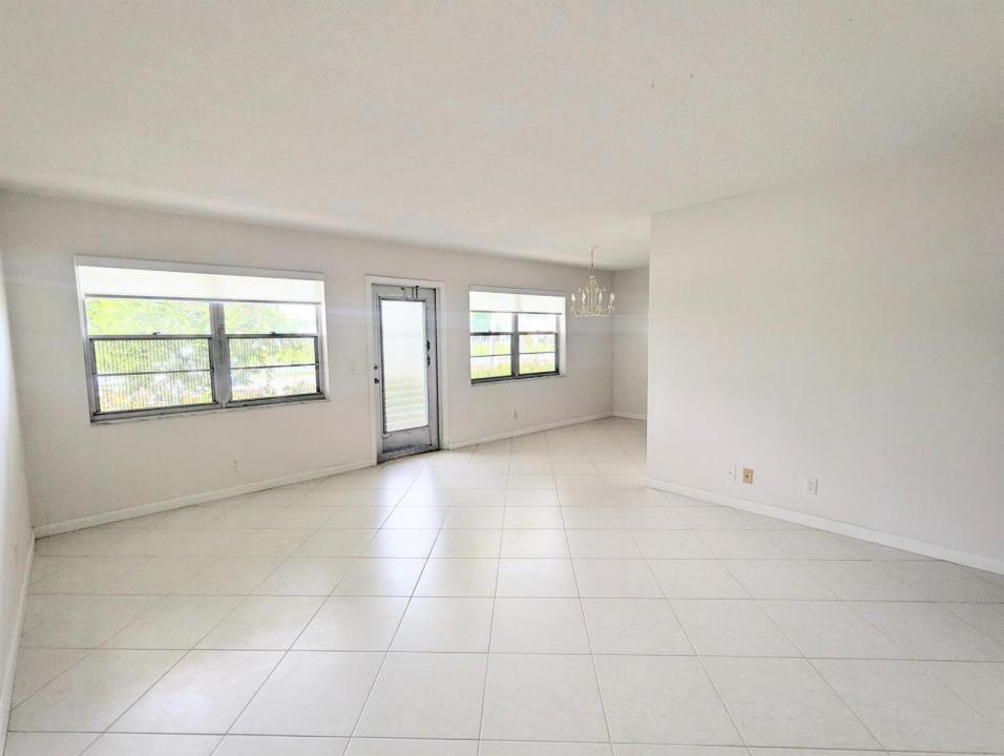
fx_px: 465
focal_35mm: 16
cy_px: 378
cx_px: 502
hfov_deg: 94.4
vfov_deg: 78.3
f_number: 2.2
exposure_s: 1/139
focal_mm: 2.35
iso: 43
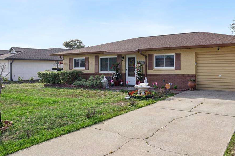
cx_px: 168
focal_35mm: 29
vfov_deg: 44.9
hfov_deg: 61.0
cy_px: 71
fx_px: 189
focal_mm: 16
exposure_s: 1/60
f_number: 14
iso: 64
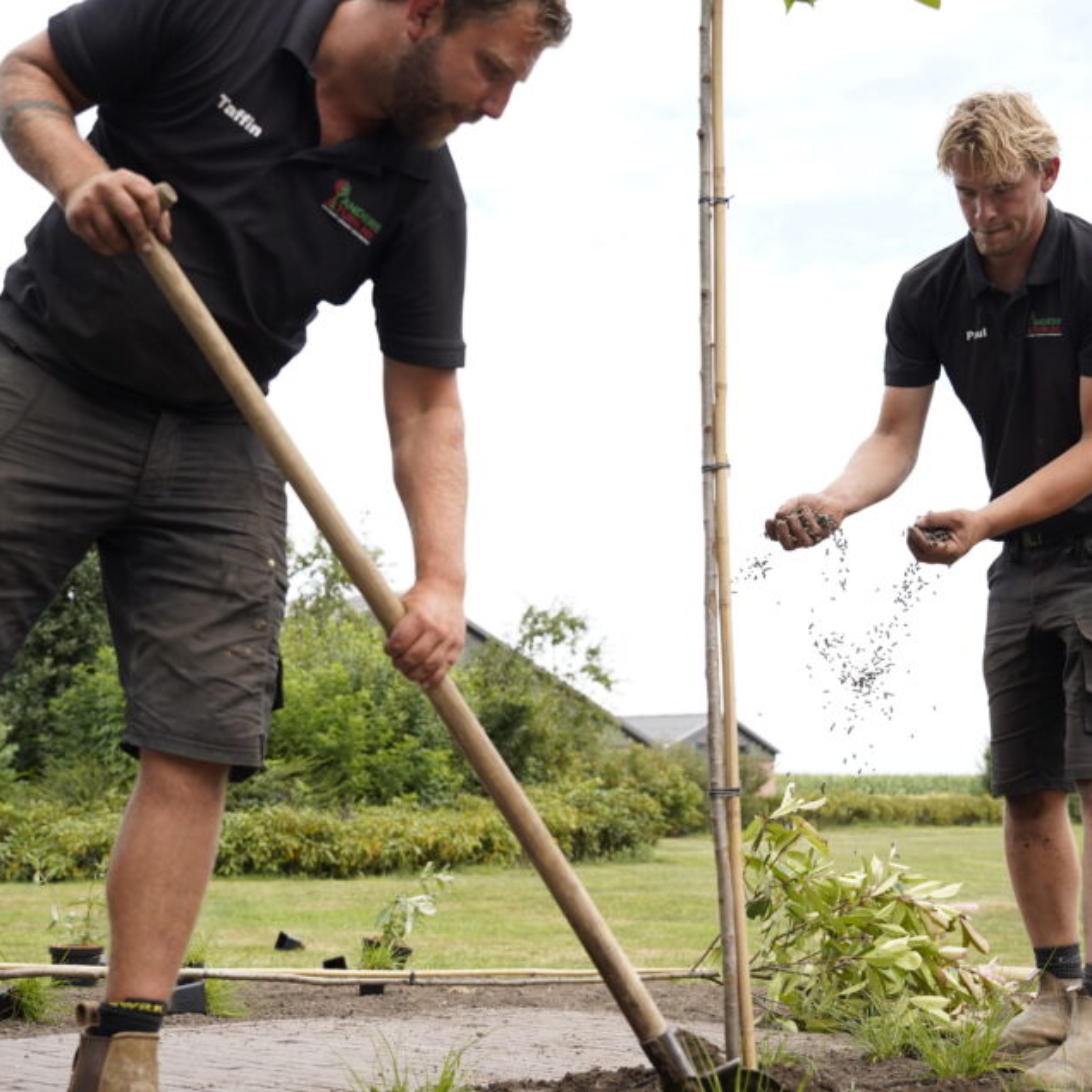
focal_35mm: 49
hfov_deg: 34.9
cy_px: 544
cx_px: 602
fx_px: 1733
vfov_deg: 35.0
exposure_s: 1/1250
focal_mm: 35.4
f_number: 3.5
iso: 320
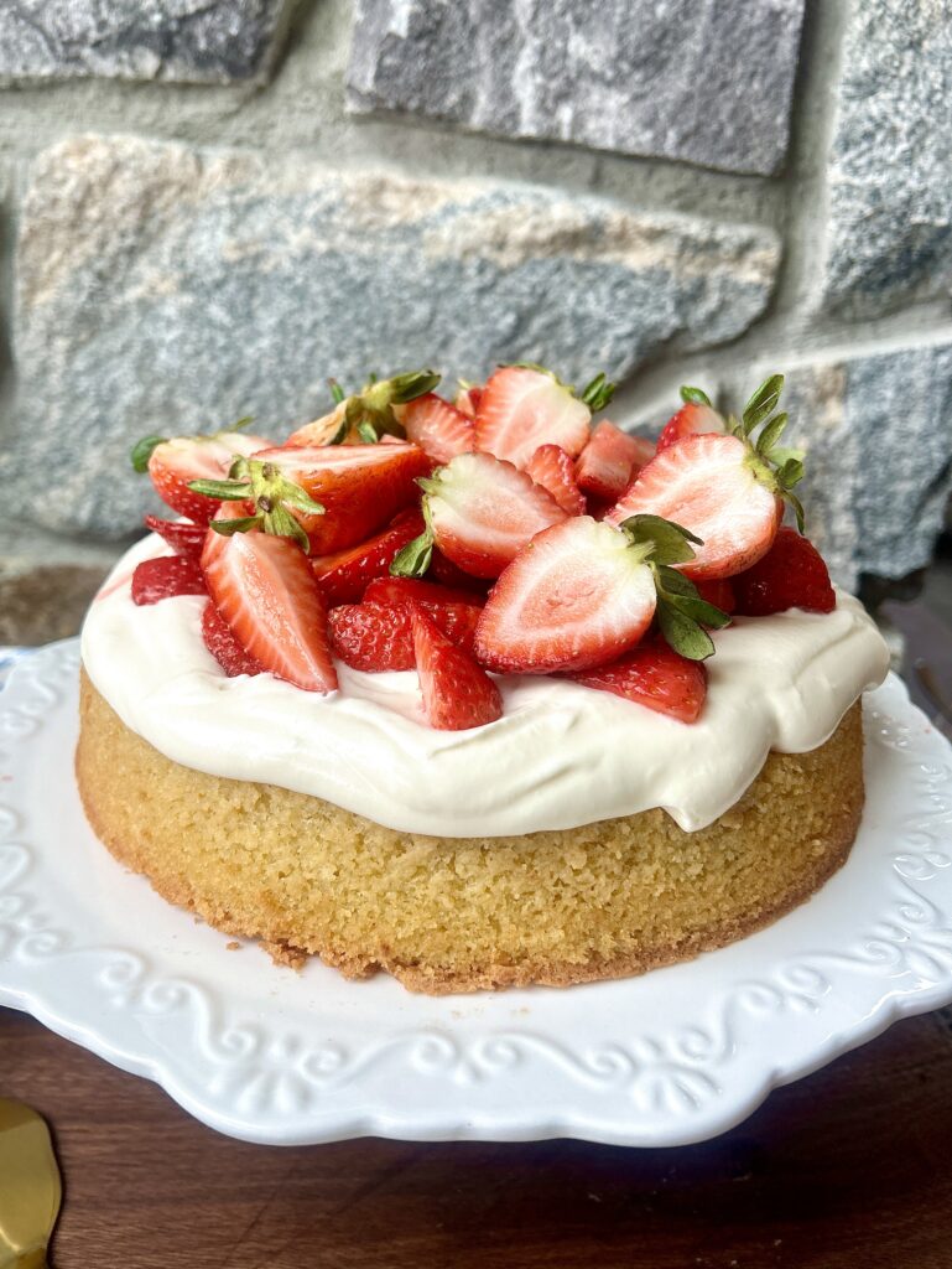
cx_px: 476
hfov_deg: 53.1
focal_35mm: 26
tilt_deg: -22.8
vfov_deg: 67.3
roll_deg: -0.9
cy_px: 634
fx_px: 953
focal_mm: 5.7
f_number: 1.5
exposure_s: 1/471
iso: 50
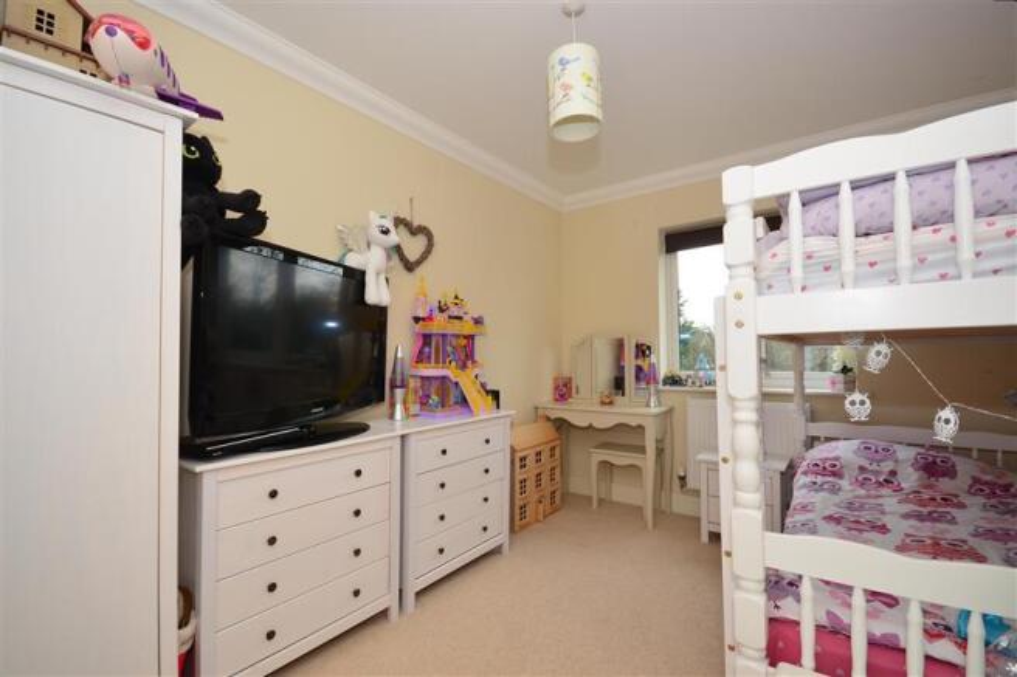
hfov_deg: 100.4
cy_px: 338
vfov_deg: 77.3
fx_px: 424
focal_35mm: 15
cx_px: 508
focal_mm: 10
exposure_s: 1/50
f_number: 7.1
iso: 400
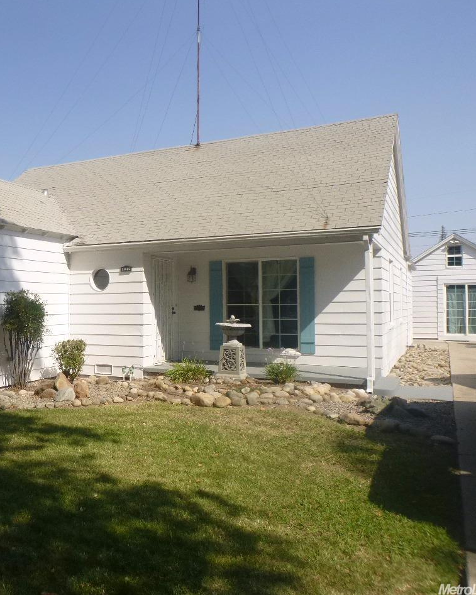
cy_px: 295
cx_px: 99
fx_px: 581
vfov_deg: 54.2
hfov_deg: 42.6
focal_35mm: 33
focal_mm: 4.5
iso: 100
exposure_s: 1/640
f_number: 3.9
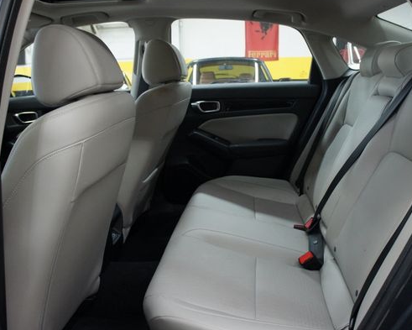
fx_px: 402
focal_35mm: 33
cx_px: 232
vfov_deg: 44.6
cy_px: 167
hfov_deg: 54.1
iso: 640
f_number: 3.5
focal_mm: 18
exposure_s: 1/30
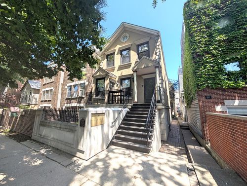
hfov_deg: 110.4
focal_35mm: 12
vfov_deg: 94.7
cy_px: 93
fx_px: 86
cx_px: 124
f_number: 1.7
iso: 57
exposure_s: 1/1361
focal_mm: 2.02
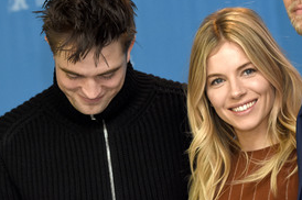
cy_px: 69
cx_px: 192
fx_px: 2279
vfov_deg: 5.0
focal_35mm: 272
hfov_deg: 7.6
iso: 800
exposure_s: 1/320
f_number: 3.5
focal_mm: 110
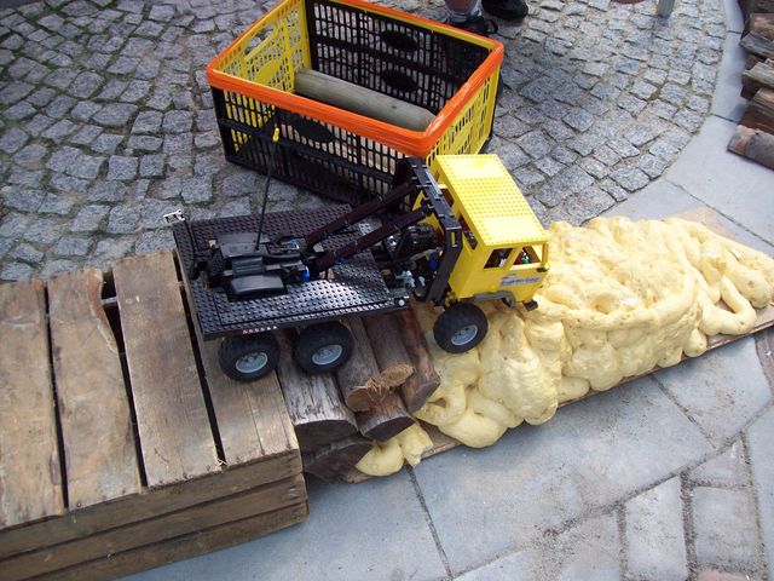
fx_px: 805
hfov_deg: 51.4
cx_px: 387
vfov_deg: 39.7
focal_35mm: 36
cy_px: 290
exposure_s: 1/484
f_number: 2.7
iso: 80
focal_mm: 6
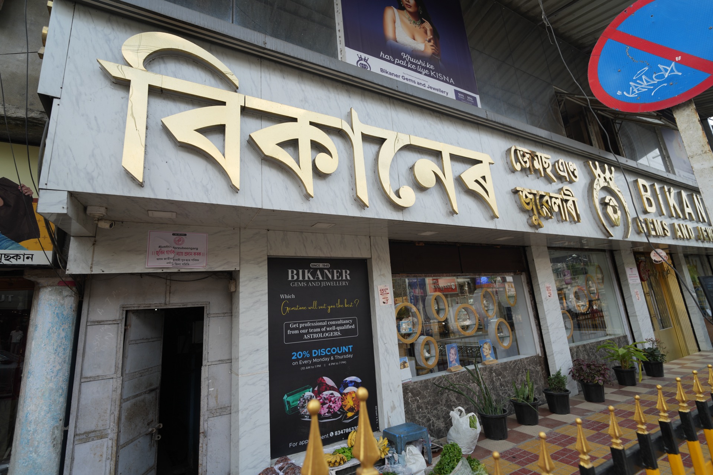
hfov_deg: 96.7
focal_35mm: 16
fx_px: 317
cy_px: 238
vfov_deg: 73.7
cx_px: 356
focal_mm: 16
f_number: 3.5
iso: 100
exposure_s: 1/160
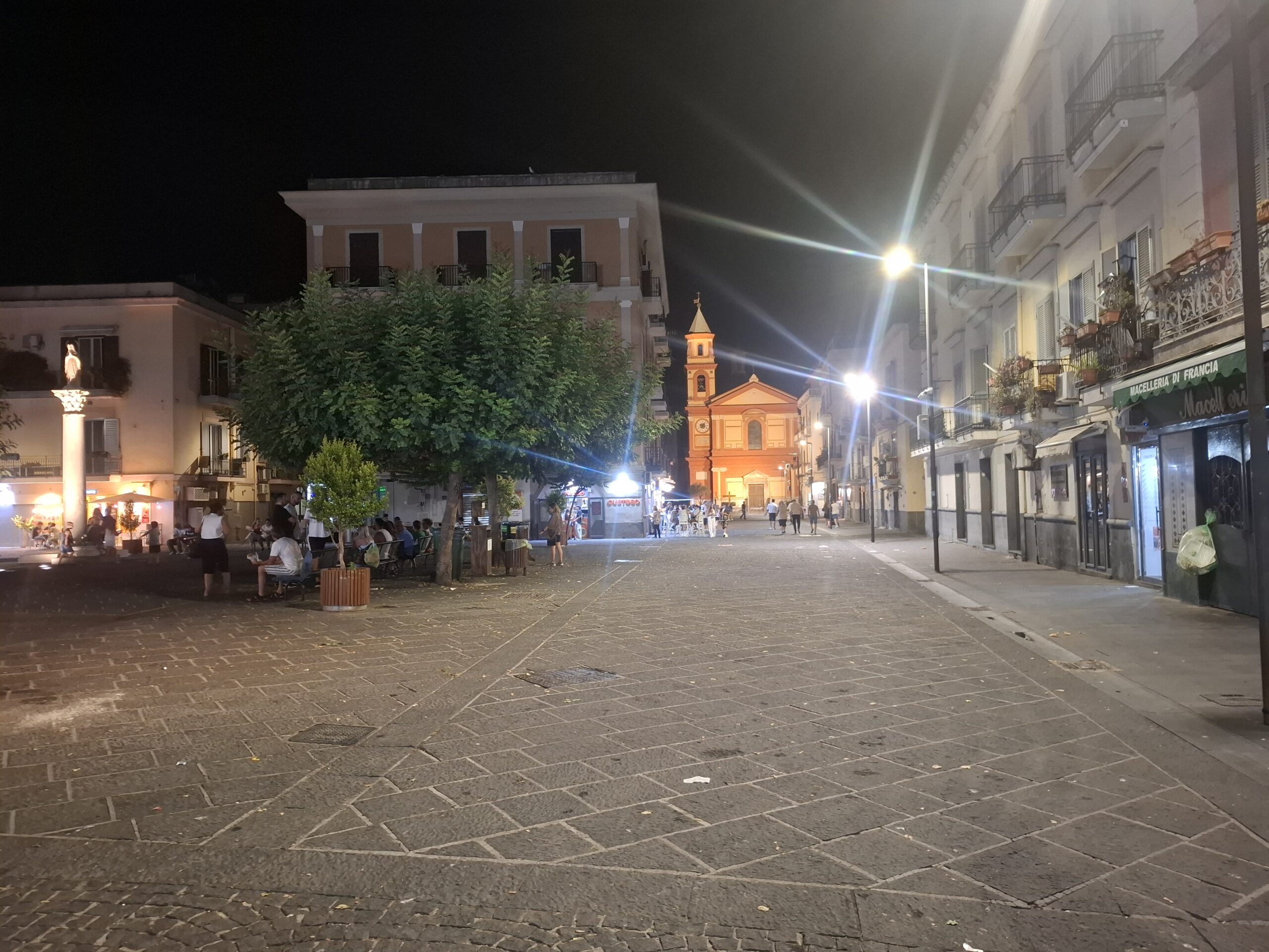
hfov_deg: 73.9
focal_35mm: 23
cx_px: 634
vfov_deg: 58.9
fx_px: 843
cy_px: 476
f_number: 1.8
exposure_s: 1/25
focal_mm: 5.54
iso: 500
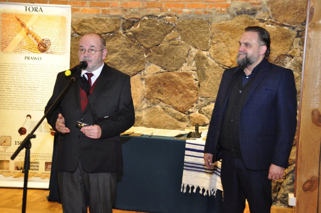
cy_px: 106
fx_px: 481
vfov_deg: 25.0
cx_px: 160
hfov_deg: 36.9
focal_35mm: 54
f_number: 5.6
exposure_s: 1/60
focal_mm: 36
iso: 640
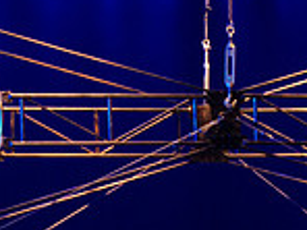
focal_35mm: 237
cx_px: 220
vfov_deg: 6.3
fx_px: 2102
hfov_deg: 8.3
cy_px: 141
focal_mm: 42
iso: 1000
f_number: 4.5
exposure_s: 1/40
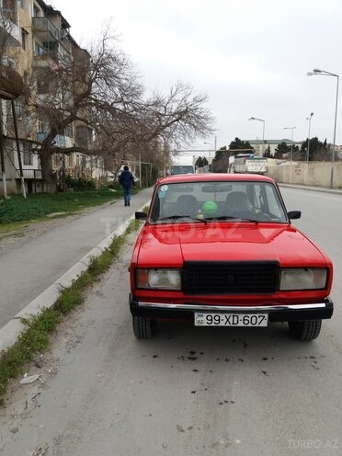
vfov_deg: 63.4
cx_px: 171
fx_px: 369
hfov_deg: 49.7
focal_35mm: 28
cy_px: 228
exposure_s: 1/501
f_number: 1.9
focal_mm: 3.7
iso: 64
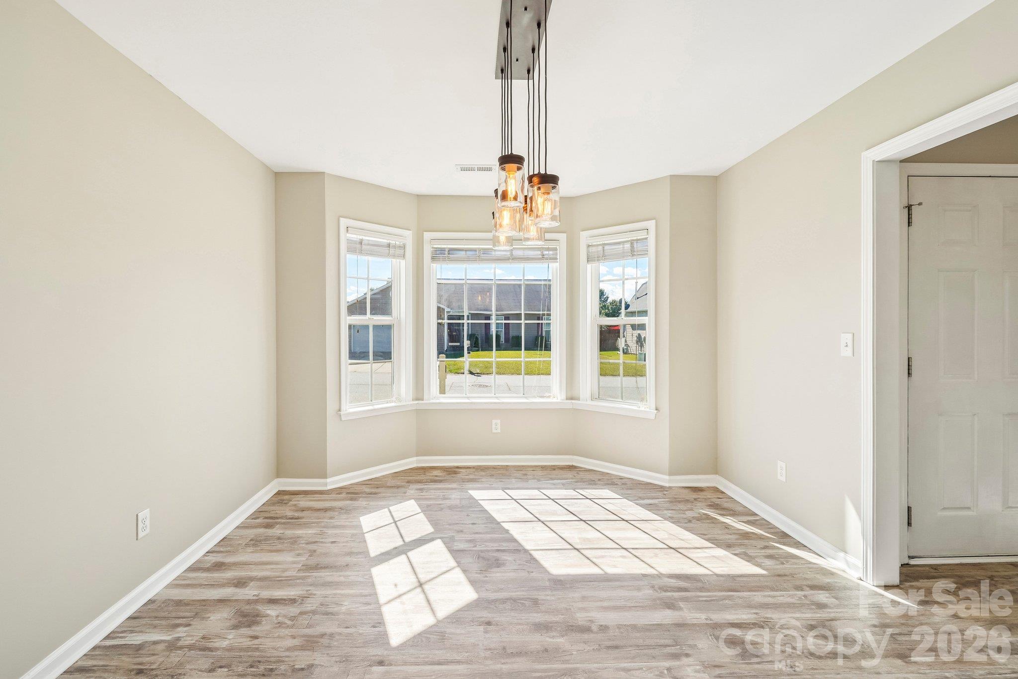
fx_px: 424
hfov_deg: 100.4
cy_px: 340
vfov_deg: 77.3
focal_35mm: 15
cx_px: 509
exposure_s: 1/100
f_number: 8
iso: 100
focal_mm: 10
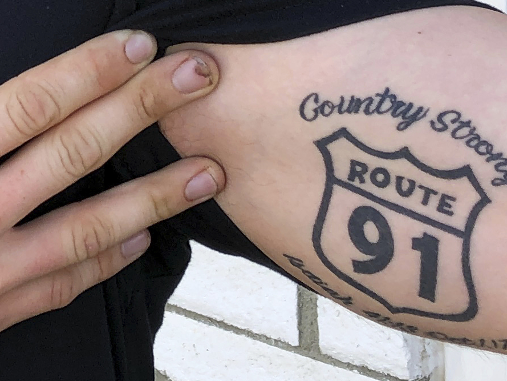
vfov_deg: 11.4
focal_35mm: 127
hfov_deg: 15.3
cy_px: -82
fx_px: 1860
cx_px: 26
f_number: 1.8
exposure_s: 1/184
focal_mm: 3.99
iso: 20
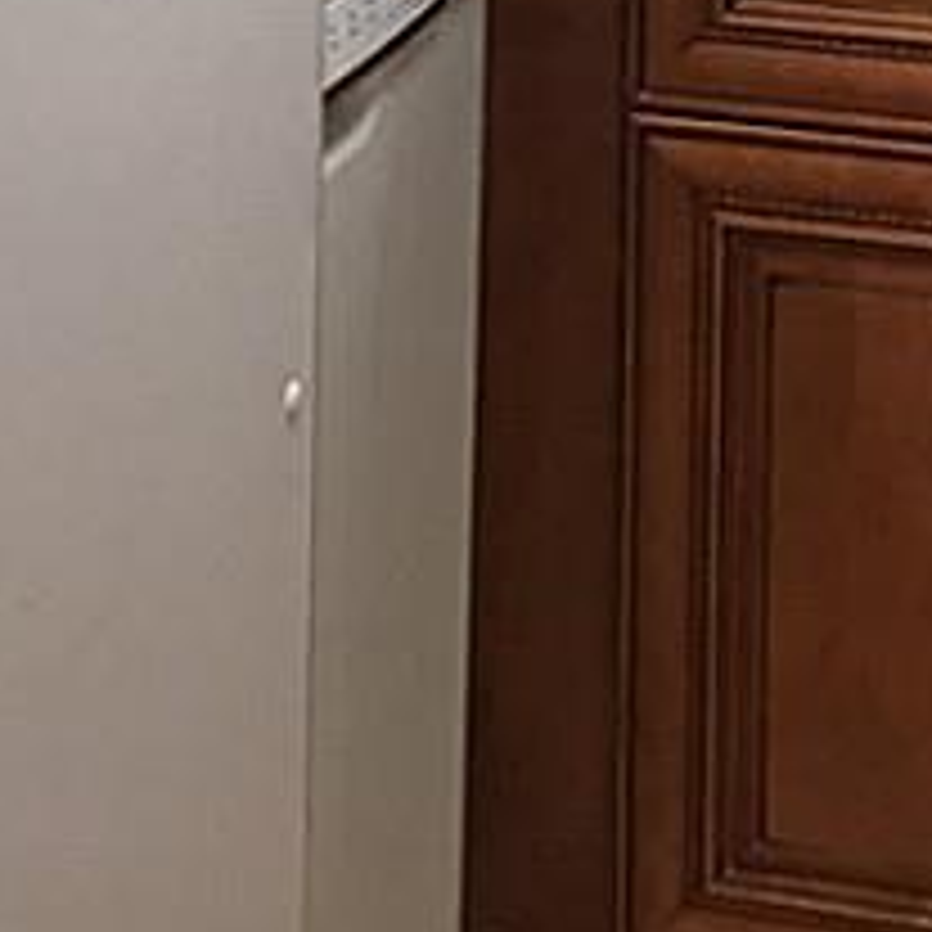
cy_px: -788
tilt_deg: -3.9
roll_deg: -0.7
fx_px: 3869
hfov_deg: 13.7
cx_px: 675
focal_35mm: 127
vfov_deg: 12.5
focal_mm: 4.15
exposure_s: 1/15
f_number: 2.2
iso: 32
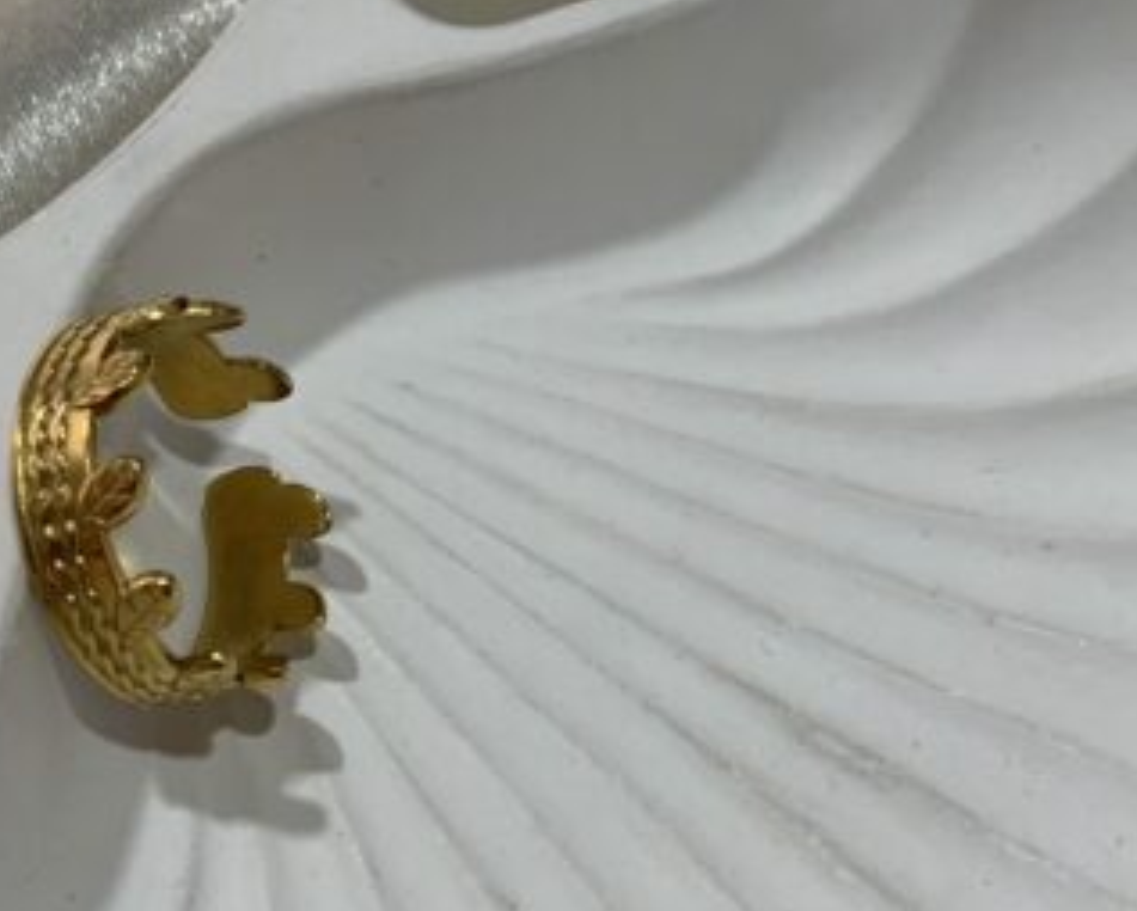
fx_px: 2155
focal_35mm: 64
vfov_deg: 23.8
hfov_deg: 29.1
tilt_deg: -55.8
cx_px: 291
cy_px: 316
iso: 80
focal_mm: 4.25
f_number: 1.8
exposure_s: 1/100
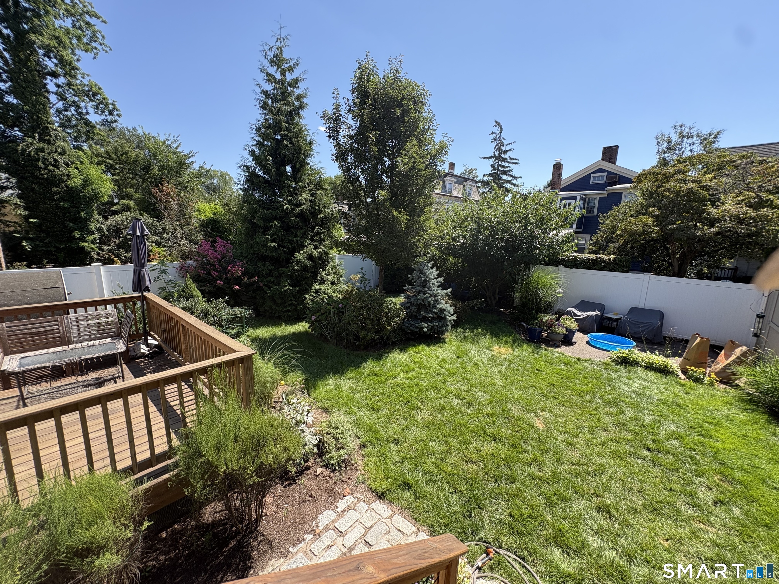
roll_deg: -0.8
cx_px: 390
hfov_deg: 102.1
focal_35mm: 14
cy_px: 292
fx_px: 315
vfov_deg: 85.7
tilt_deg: -11.0
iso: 64
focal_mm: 2.22
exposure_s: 1/565
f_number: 2.2
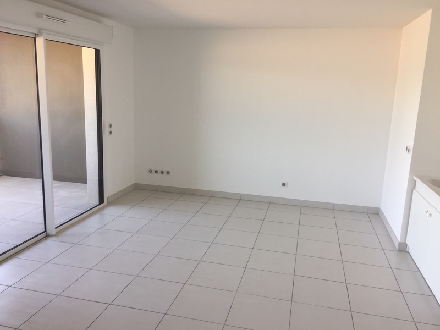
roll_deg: -2.0
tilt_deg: -11.0
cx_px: 220
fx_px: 369
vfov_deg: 48.2
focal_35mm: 29
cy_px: 165
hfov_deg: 61.7
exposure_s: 1/50
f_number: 2.2
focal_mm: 4.15
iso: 32
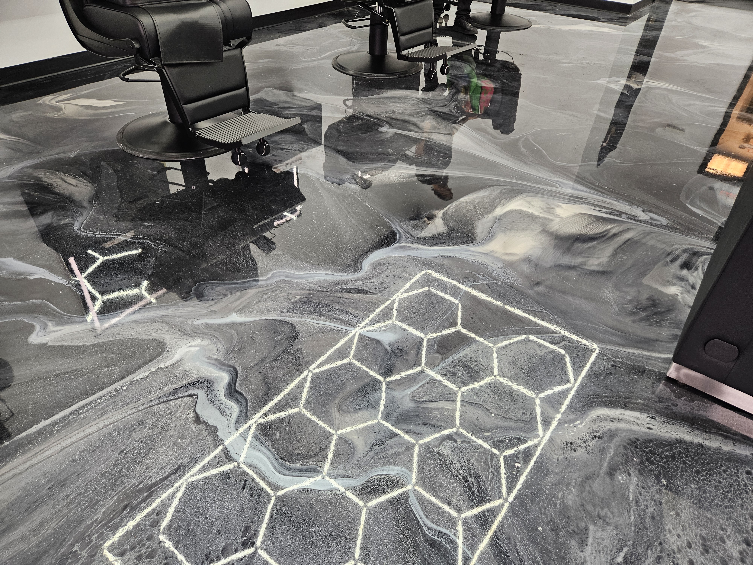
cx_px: 376
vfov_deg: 58.9
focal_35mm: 23
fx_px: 500
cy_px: 282
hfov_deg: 73.9
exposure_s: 1/180
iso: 160
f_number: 1.8
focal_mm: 5.4
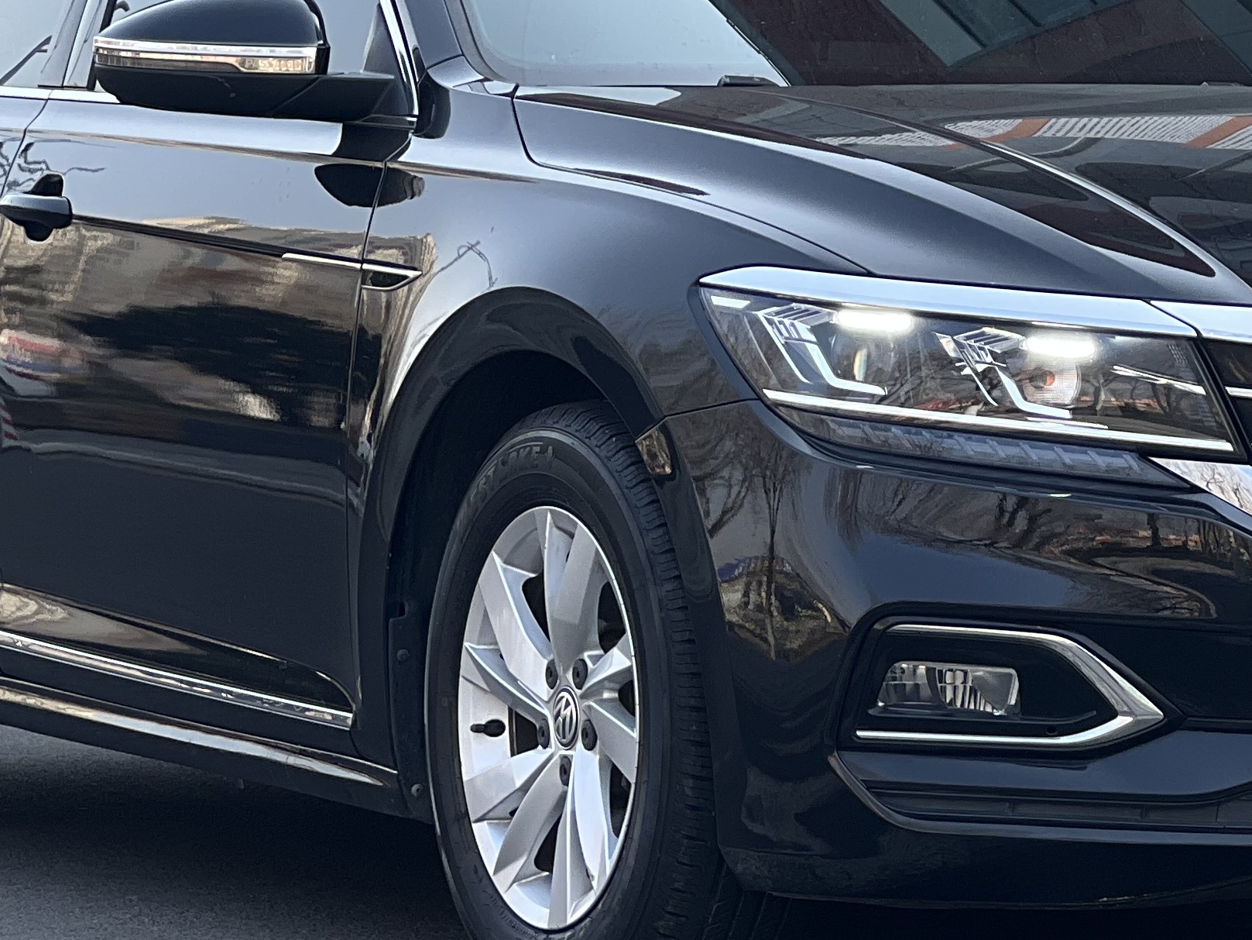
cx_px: 922
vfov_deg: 7.7
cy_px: 390
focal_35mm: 192
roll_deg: +0.4
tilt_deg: -0.3
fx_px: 6945
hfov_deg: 10.3
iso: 32
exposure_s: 1/121
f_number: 2.8
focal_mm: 9
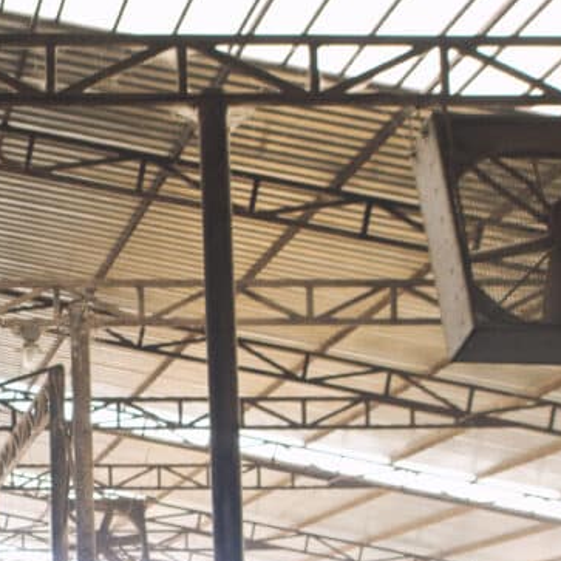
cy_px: 610
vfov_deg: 22.7
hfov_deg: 21.4
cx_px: -190
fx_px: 1320
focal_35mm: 72
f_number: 1.8
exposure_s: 1/250
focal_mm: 20
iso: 640
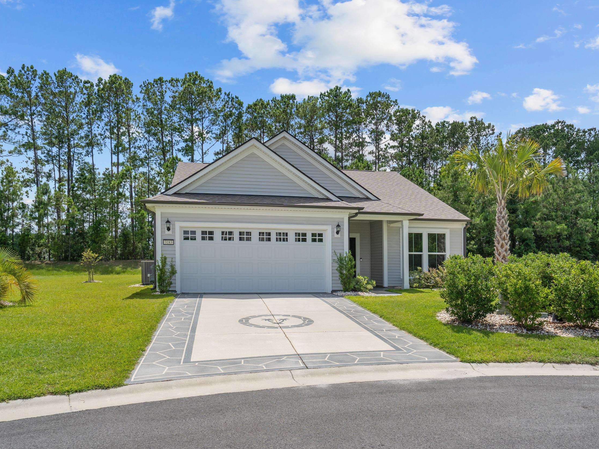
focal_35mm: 26
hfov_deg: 67.3
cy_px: 225
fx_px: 450
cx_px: 310
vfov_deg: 53.1
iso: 250
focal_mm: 24
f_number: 8
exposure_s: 1/250
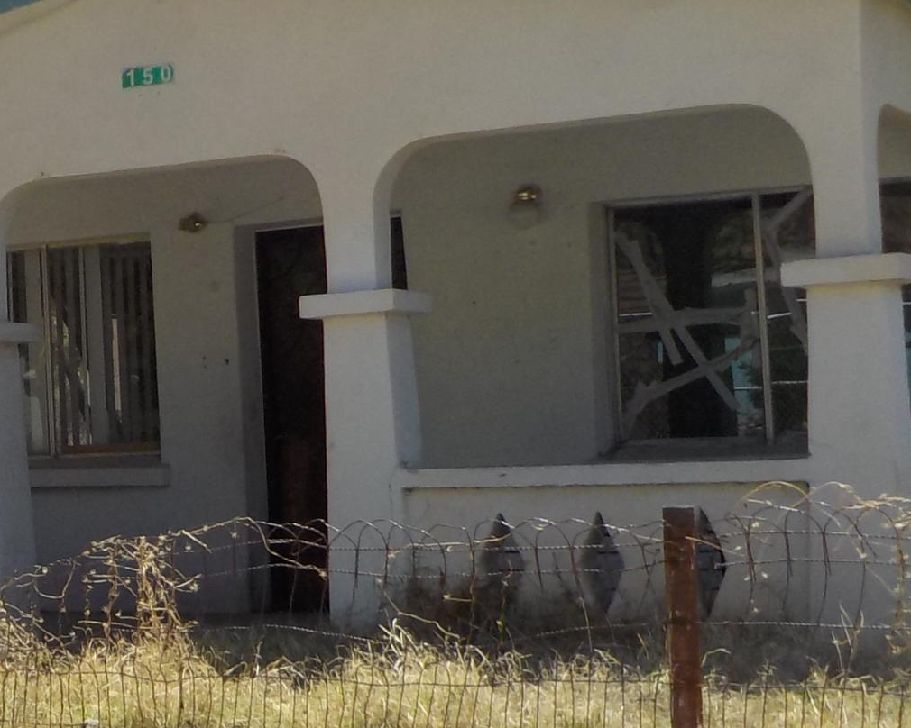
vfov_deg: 17.7
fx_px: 2346
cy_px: 392
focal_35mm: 87
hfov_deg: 21.0
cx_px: -69
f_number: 3.3
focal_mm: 4.1
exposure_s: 1/1000
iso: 125
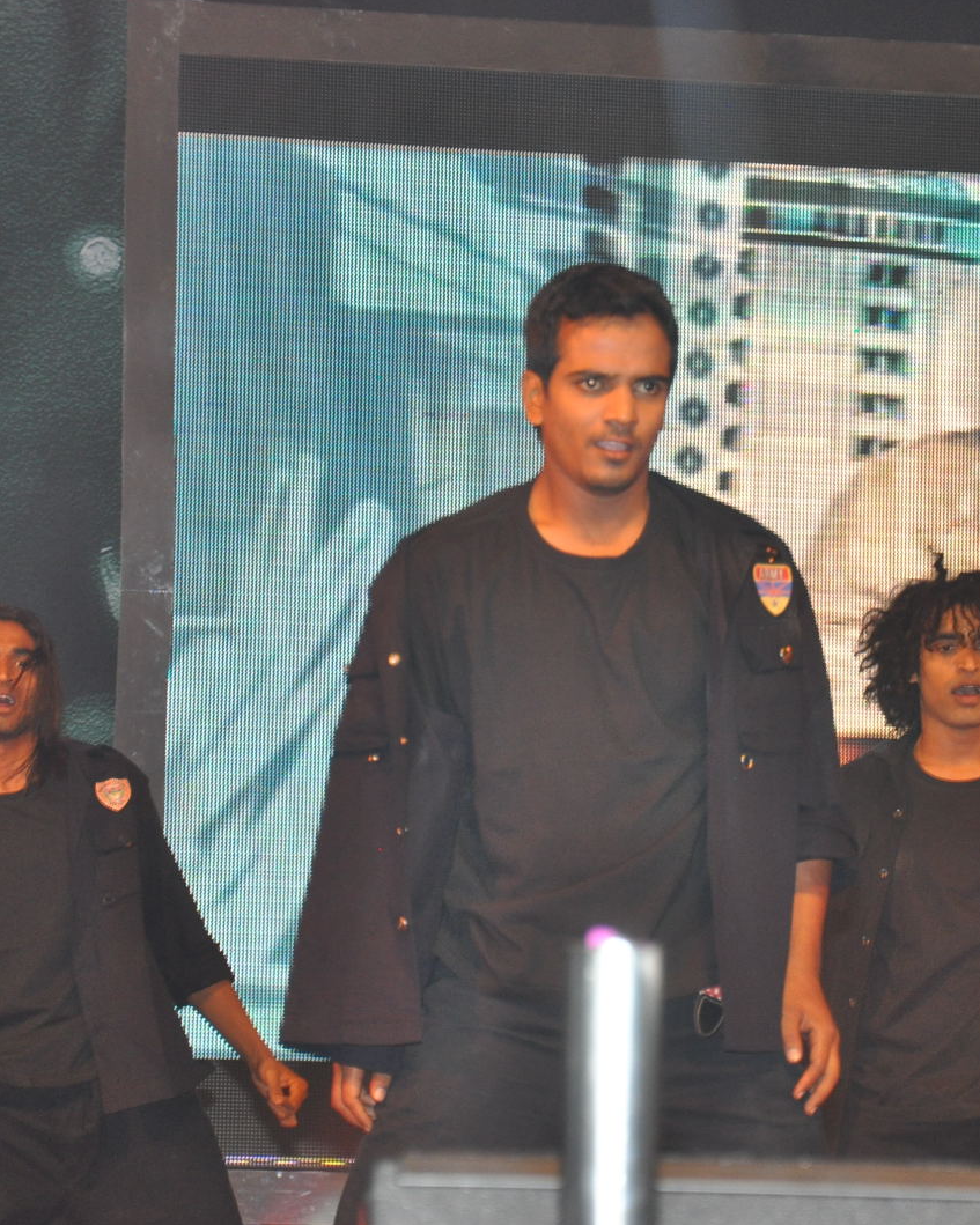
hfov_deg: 9.1
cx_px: 572
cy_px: 611
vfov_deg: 11.4
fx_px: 6164
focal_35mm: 170
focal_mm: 80
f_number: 5.6
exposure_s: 1/80
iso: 800
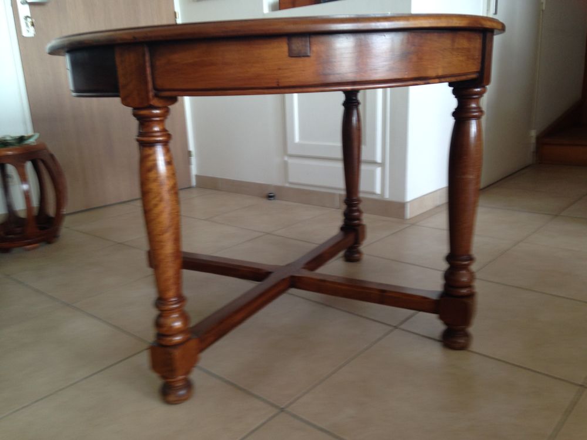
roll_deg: +2.4
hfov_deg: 55.4
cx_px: 294
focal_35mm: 33
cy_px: 220
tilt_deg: -18.1
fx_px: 560
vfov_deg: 42.9
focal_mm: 4.12
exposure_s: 1/30
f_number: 2.4
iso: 50
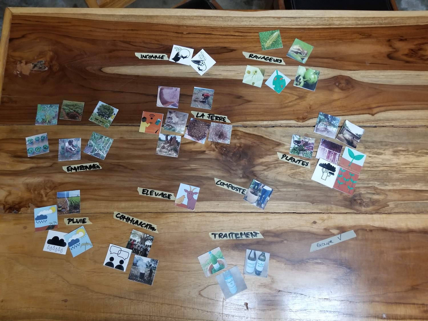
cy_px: 160
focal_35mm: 26
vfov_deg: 53.1
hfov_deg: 67.3
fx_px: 321
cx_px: 214
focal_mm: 4.25
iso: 200
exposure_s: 1/11
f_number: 1.7
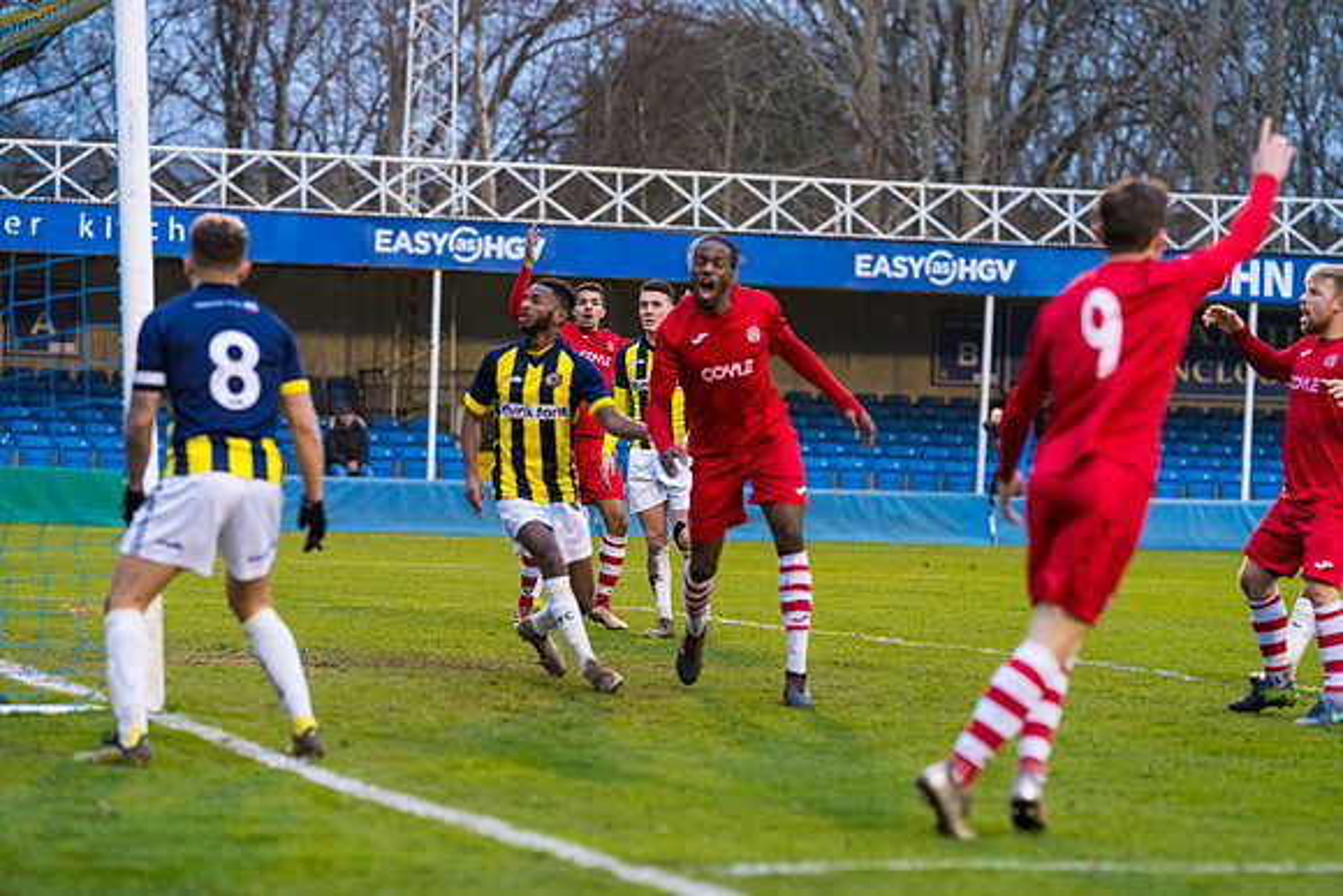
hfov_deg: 15.2
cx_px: 672
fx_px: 5037
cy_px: 448
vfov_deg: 10.2
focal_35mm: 135
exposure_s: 1/1000
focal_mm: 135
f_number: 2.8
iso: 2000
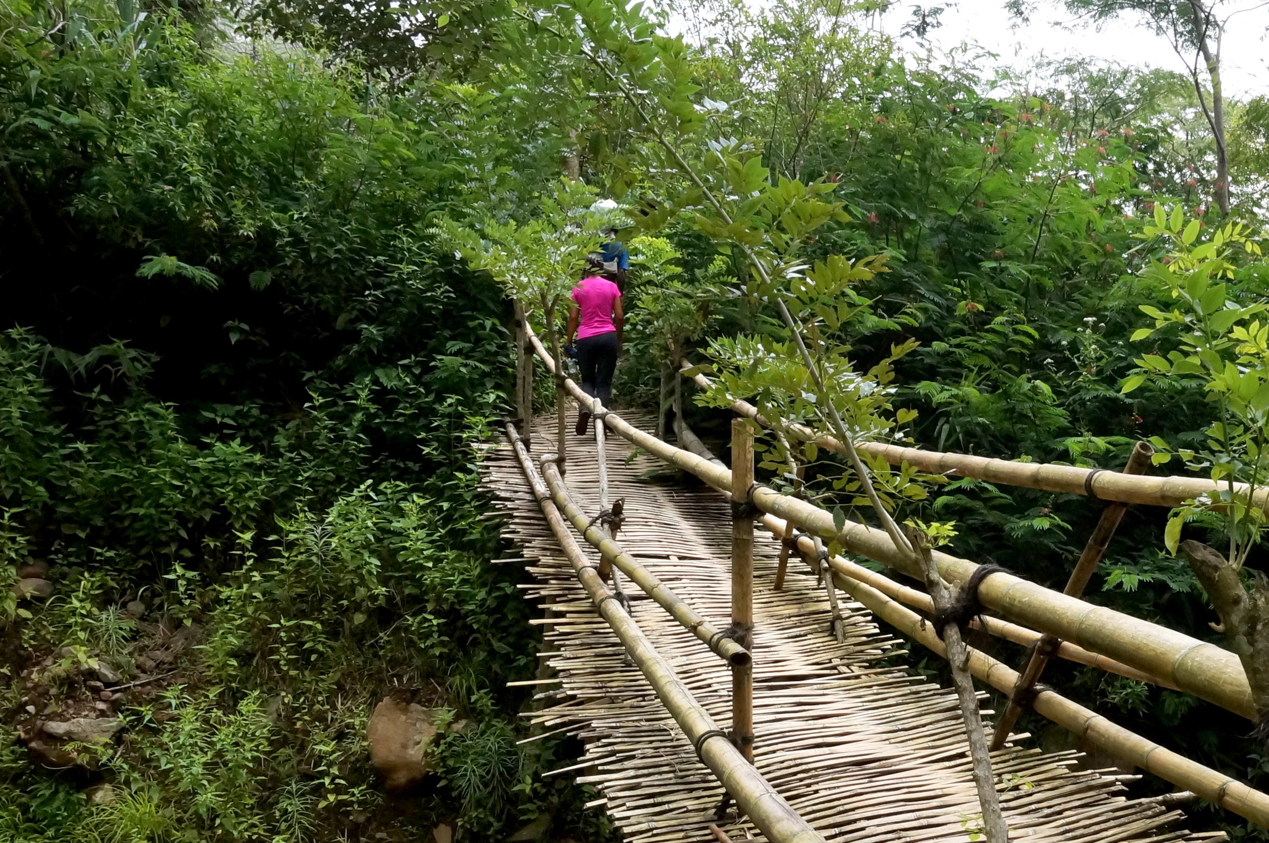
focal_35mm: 44
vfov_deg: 30.0
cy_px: 626
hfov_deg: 42.6
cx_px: 1011
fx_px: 1549
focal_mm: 16
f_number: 11
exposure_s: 1/640
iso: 800
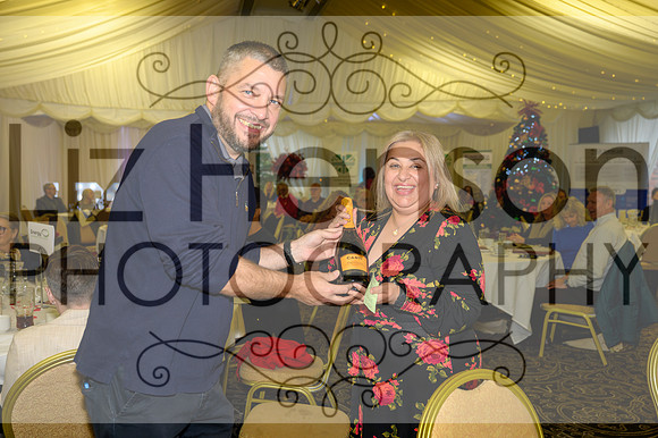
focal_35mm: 35
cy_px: 219
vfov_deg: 37.8
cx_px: 329
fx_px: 639
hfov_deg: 54.5
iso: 1600
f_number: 4
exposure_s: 1/100
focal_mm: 35
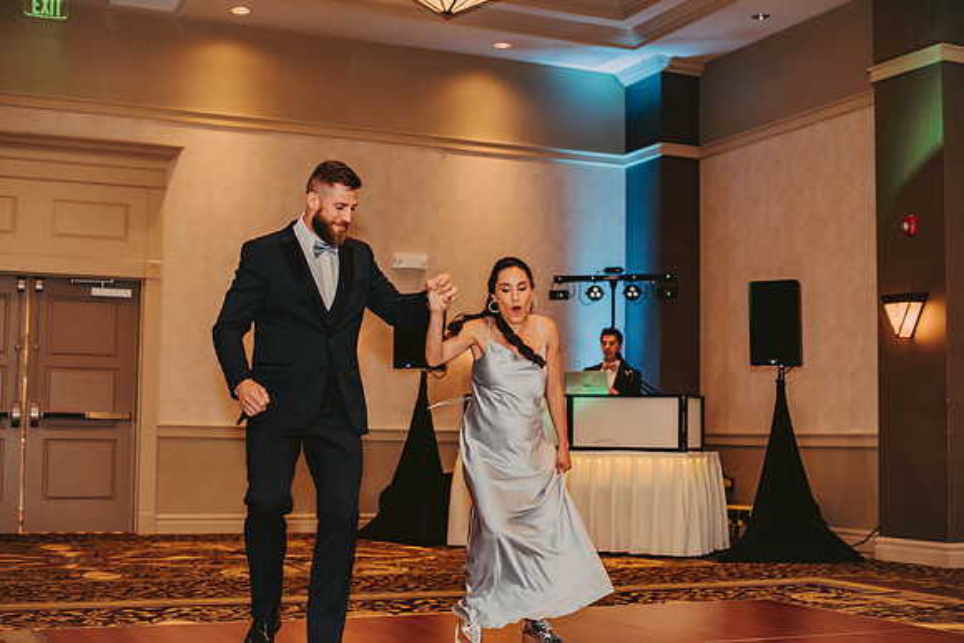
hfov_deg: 39.6
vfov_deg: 27.0
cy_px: 322
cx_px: 482
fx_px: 1339
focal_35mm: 50
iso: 800
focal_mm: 50
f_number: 2.5
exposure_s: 1/125
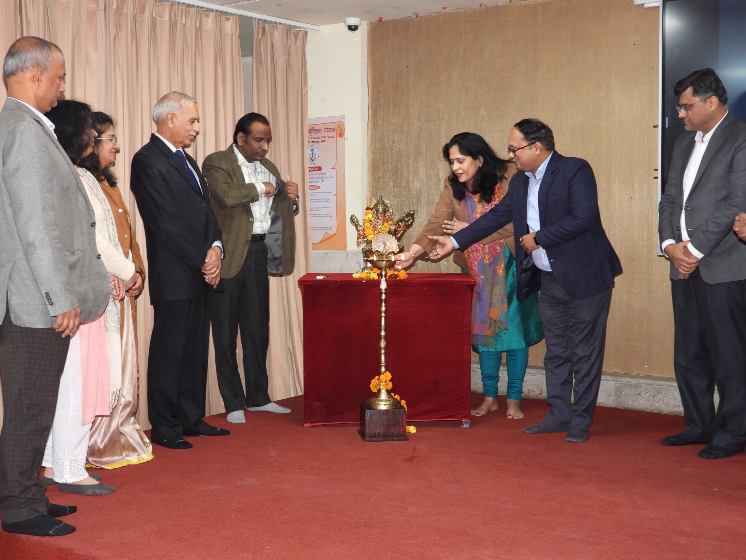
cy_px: 280
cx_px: 373
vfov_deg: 30.9
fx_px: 1013
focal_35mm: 47
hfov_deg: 40.4
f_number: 3.2
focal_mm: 8.5
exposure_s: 1/30
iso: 220
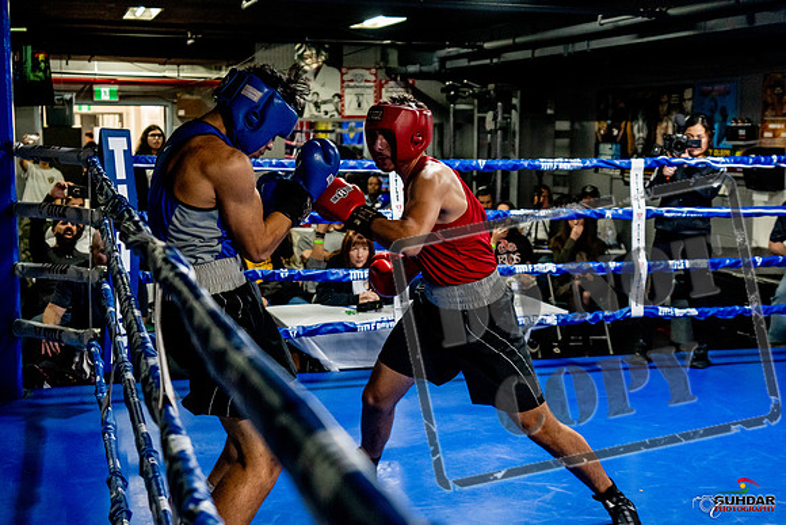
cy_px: 262
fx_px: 1136
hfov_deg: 38.2
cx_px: 393
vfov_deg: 26.0
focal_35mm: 52
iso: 5000
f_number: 2.8
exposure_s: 1/800
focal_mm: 35
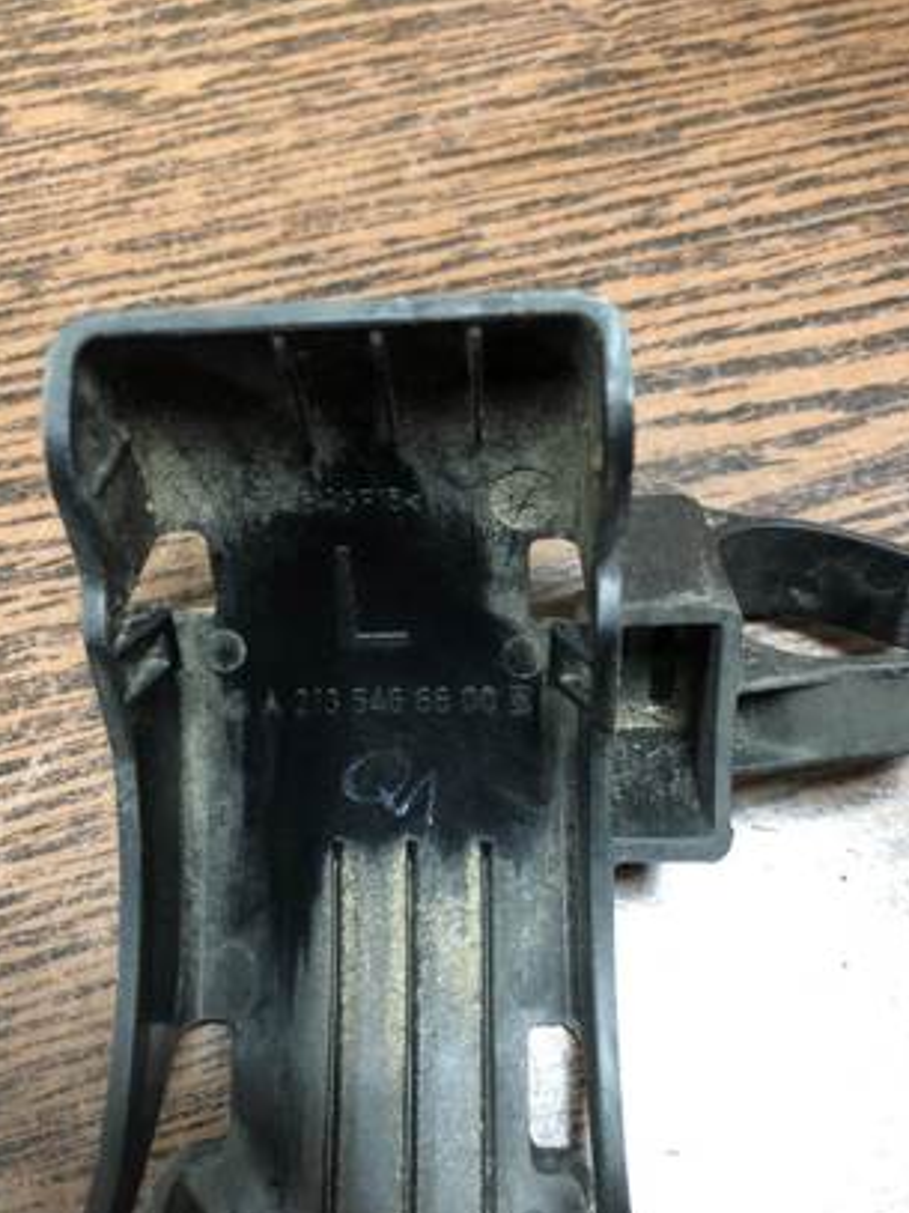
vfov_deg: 55.3
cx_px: 404
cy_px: 662
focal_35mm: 33
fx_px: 1156
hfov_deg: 42.9
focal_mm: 4
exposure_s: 1/9
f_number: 1.8
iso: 100
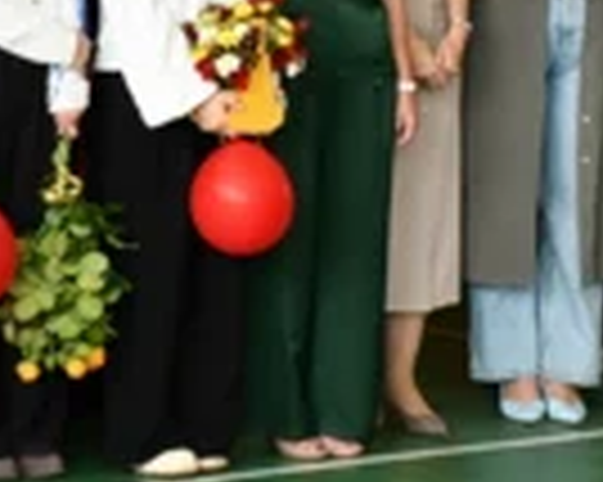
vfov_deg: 8.2
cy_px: 47
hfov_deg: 10.1
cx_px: -202
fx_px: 3353
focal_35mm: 188
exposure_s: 1/160
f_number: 6.3
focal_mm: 45
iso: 640
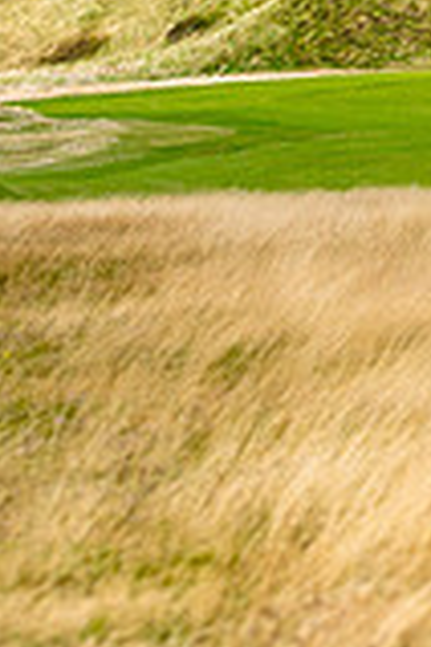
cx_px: 1069
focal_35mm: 309
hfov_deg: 4.3
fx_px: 5549
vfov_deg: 6.7
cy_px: 37
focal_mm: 85
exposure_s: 1/3200
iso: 400
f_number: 5.6
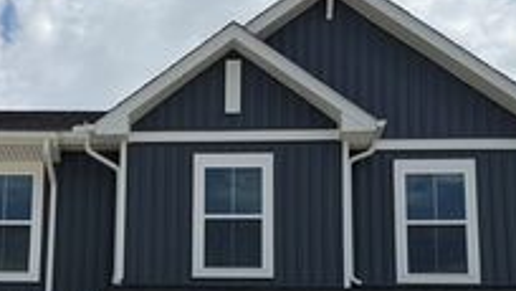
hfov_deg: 32.5
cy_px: 318
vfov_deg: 18.2
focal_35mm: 64
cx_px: 169
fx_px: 876
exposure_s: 1/9091
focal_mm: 6.76
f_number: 1.78
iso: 80
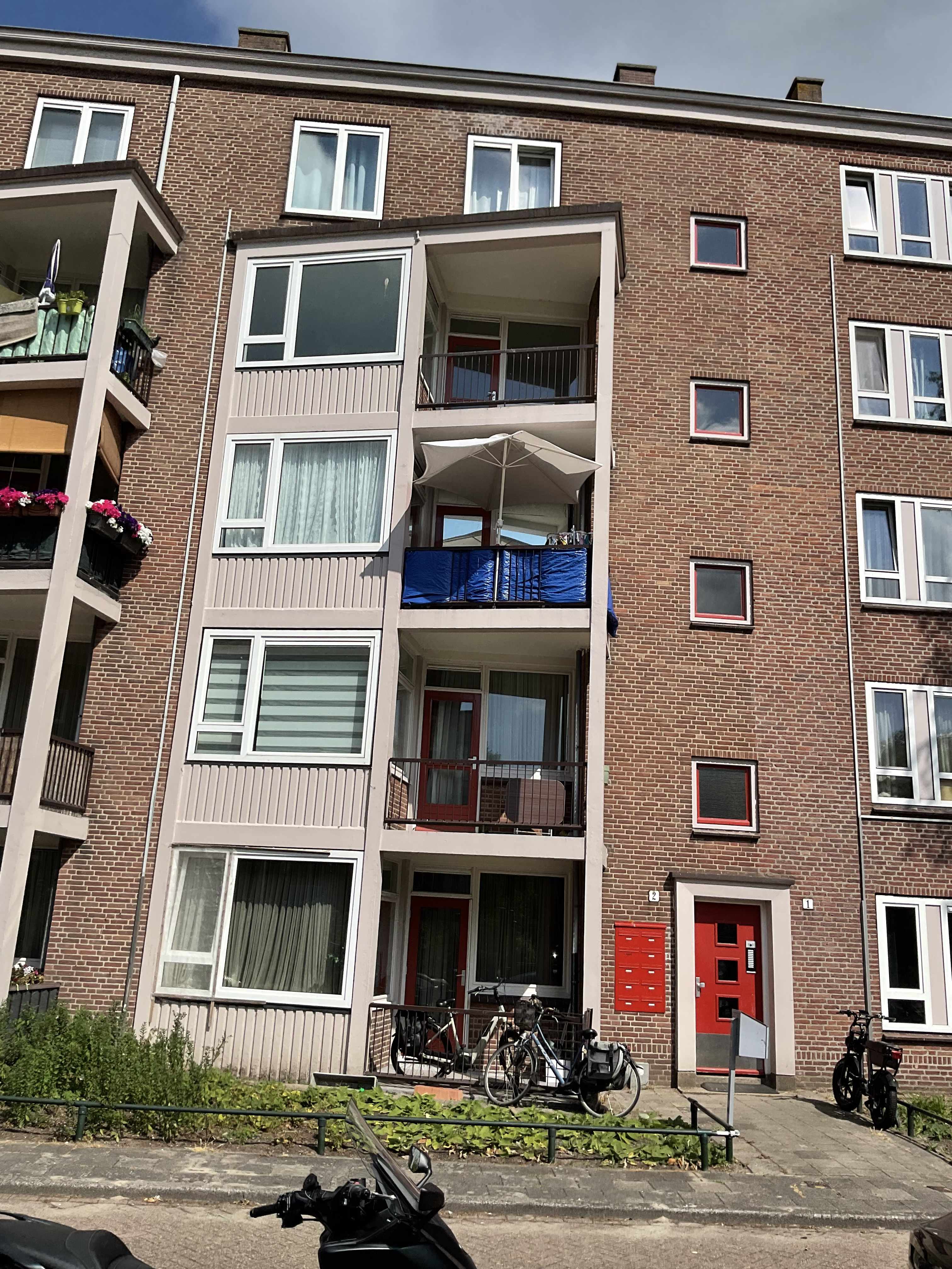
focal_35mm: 29
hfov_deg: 48.2
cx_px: 476
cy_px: 634
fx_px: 1063
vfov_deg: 61.7
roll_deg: -3.0
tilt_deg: +17.1
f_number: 1.8
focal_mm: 3
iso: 16
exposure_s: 1/2801
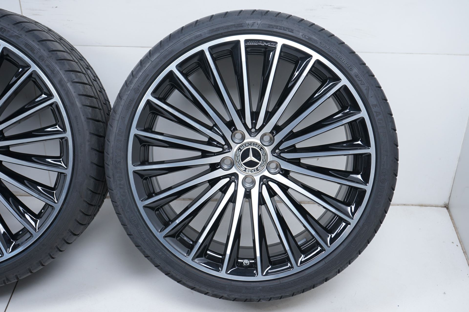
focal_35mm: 48
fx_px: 625
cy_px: 156
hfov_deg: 41.1
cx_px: 234
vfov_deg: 28.0
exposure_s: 1/125
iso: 250
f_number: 7.1
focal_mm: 48
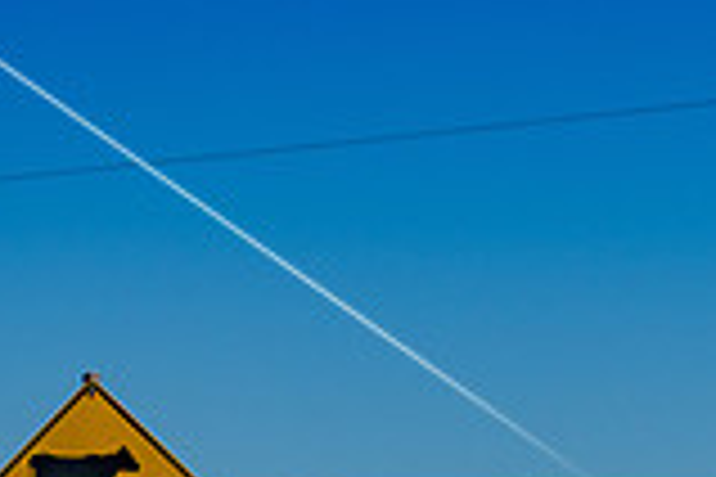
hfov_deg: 3.8
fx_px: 10898
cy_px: 619
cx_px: 788
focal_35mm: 548
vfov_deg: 2.5
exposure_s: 1/3200
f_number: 4.5
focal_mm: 100
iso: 100
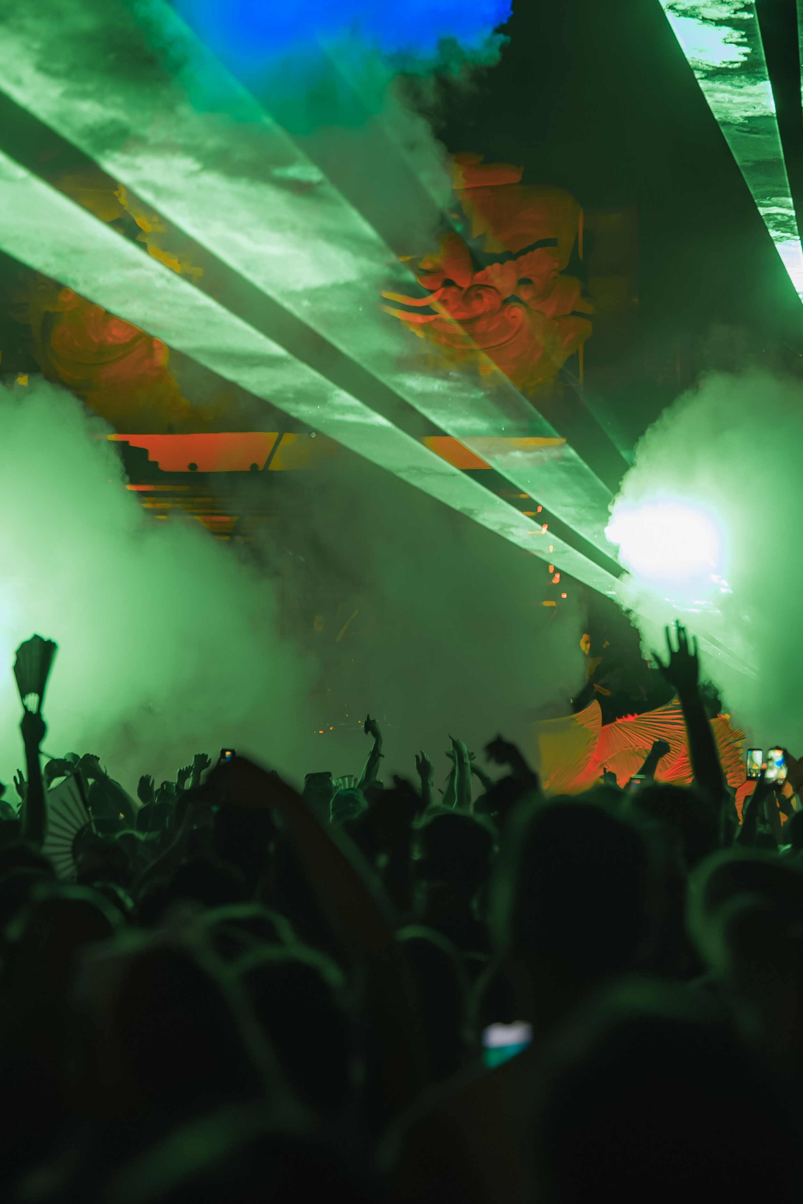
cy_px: 605
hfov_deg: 17.3
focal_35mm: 76
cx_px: 906
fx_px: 2543
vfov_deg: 26.7
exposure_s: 1/250
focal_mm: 50
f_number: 1.2
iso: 640
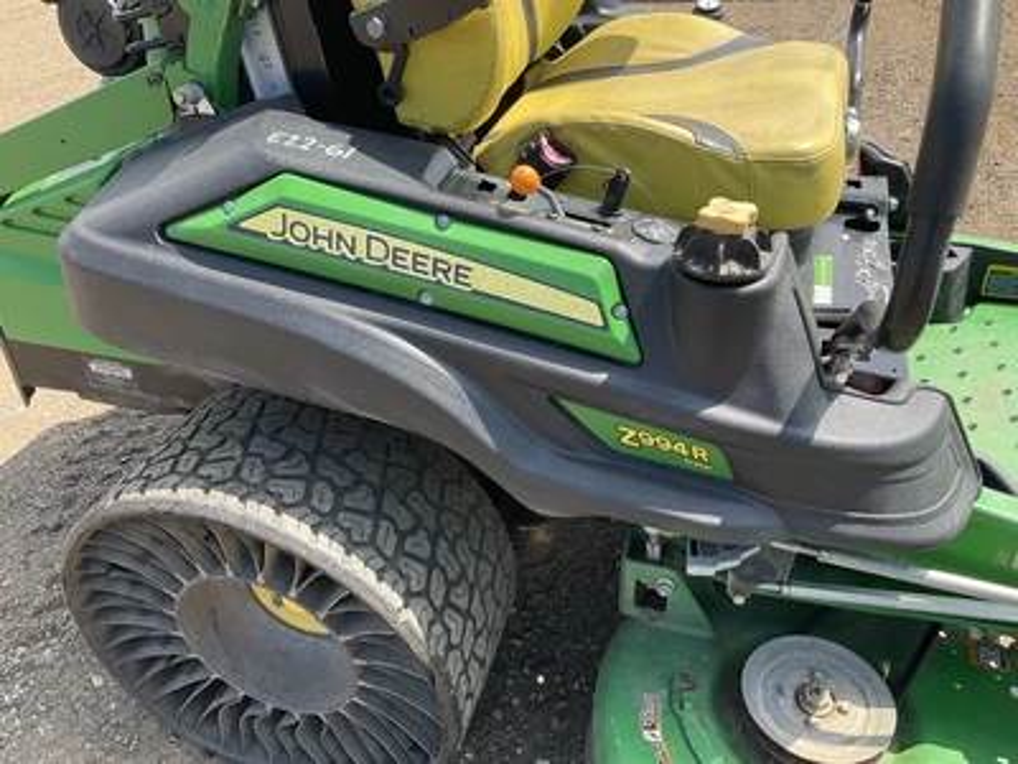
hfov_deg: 61.7
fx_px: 853
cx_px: 509
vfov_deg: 48.2
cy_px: 382
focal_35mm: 29
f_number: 1.8
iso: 25
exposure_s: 1/435
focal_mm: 3
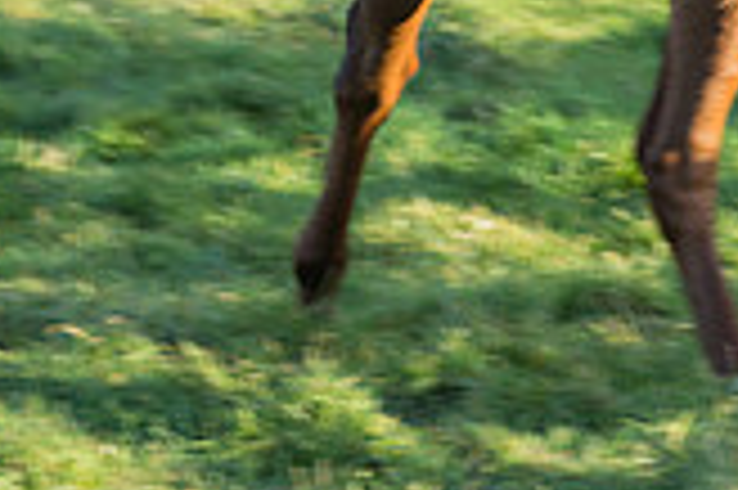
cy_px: -547
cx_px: 1011
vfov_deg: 2.4
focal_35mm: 574
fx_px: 11755
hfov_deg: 3.6
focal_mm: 129
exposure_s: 1/200
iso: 200
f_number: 5.6
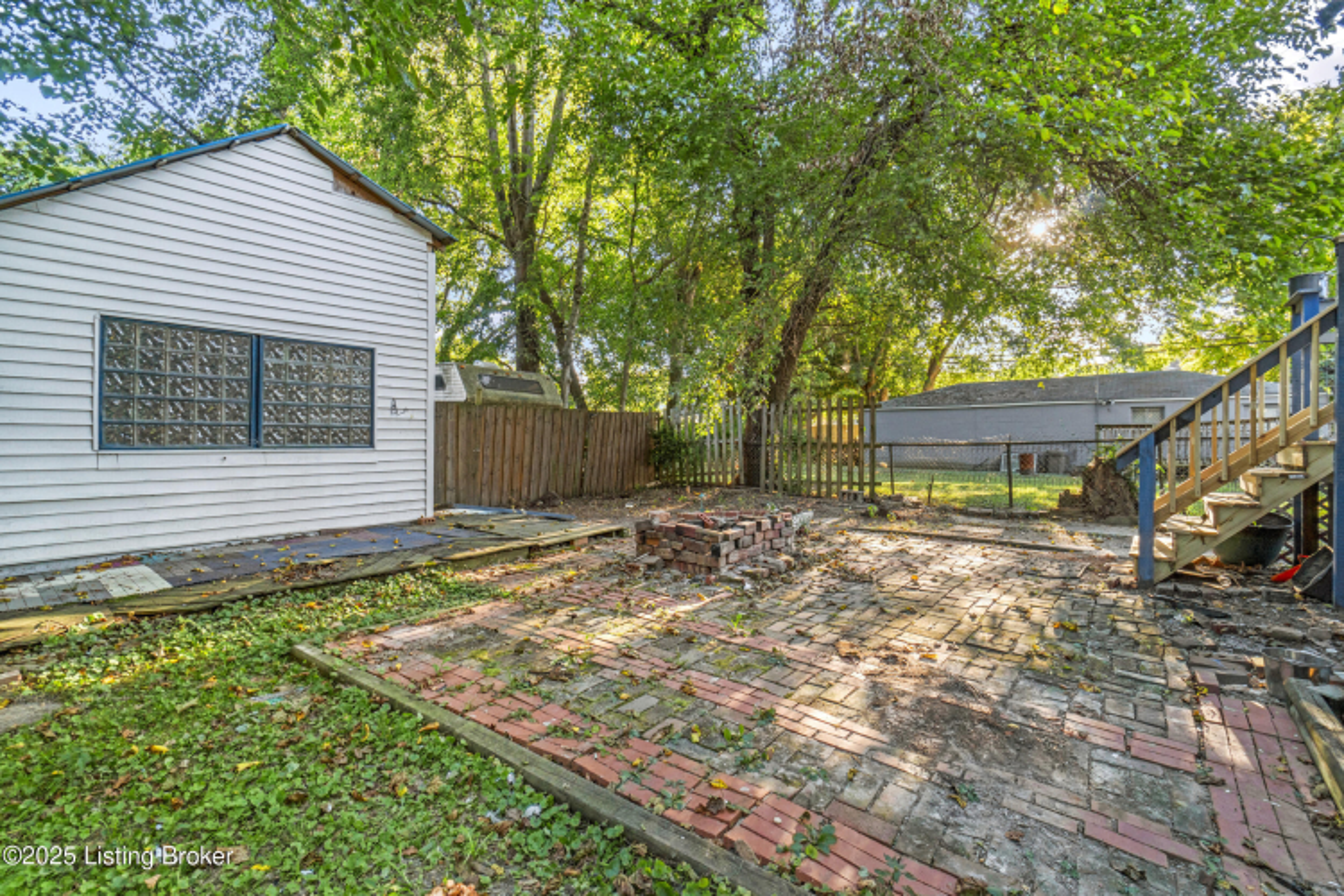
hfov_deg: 100.4
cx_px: 672
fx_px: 560
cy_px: 448
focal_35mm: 15
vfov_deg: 77.3
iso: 400
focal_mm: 10
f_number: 8
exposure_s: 1/30
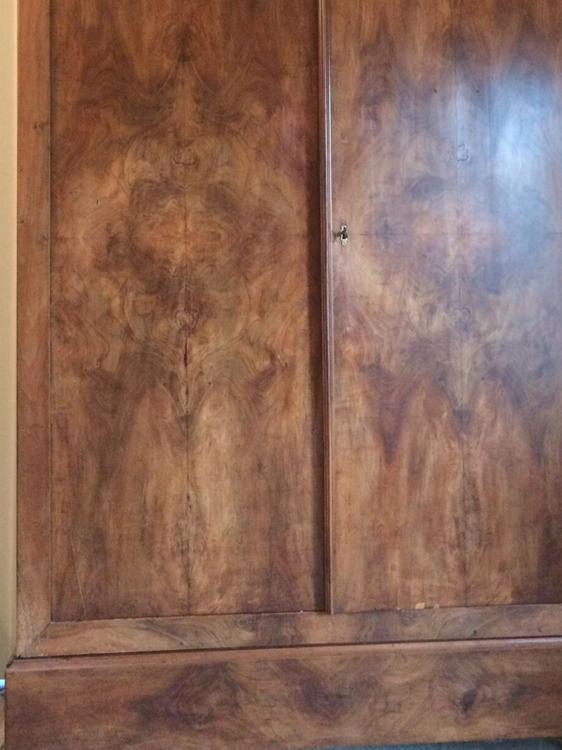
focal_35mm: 48
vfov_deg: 38.8
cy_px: 204
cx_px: 298
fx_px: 1039
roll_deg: +1.0
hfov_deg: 30.3
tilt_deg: +1.9
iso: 320
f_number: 2.2
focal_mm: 4.15
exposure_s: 1/25
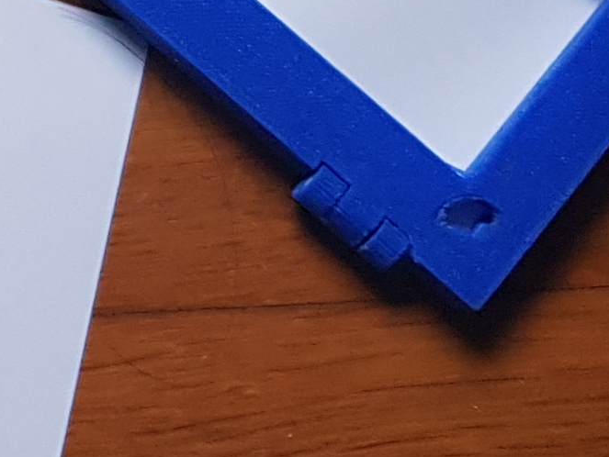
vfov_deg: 9.0
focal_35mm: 158
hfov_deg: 11.4
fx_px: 2781
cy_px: -396
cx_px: -547
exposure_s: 1/30
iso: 160
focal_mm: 4.3
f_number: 1.7
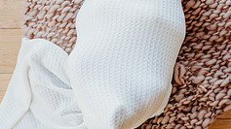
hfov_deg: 25.6
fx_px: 502
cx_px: 170
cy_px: 34
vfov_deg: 14.7
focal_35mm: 82
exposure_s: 1/250
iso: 500
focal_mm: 32
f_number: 3.5
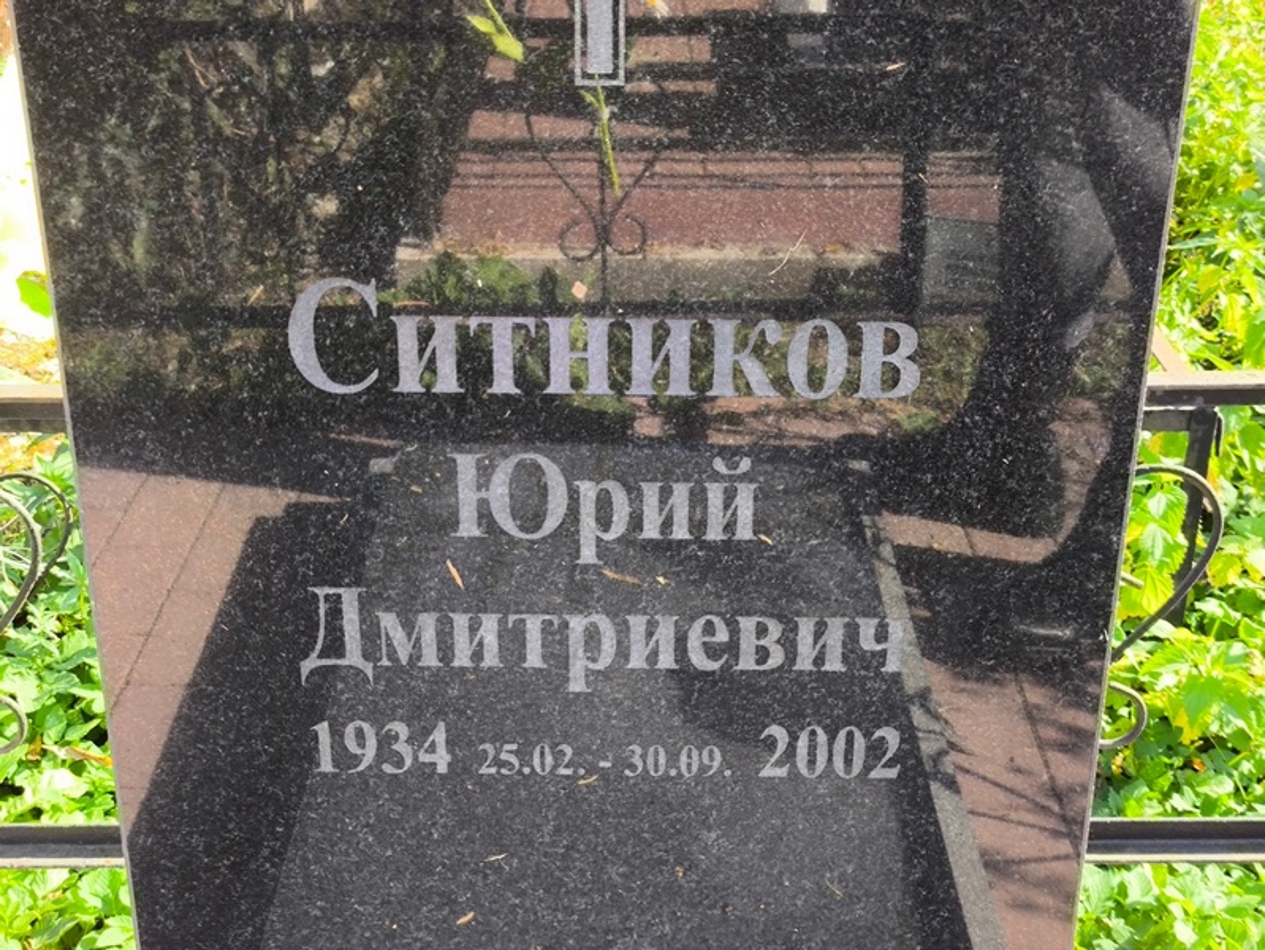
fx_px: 1828
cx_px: 632
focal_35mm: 50
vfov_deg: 29.1
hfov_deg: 38.2
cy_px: 475
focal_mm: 4.71
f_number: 1.7
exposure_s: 1/183
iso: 50
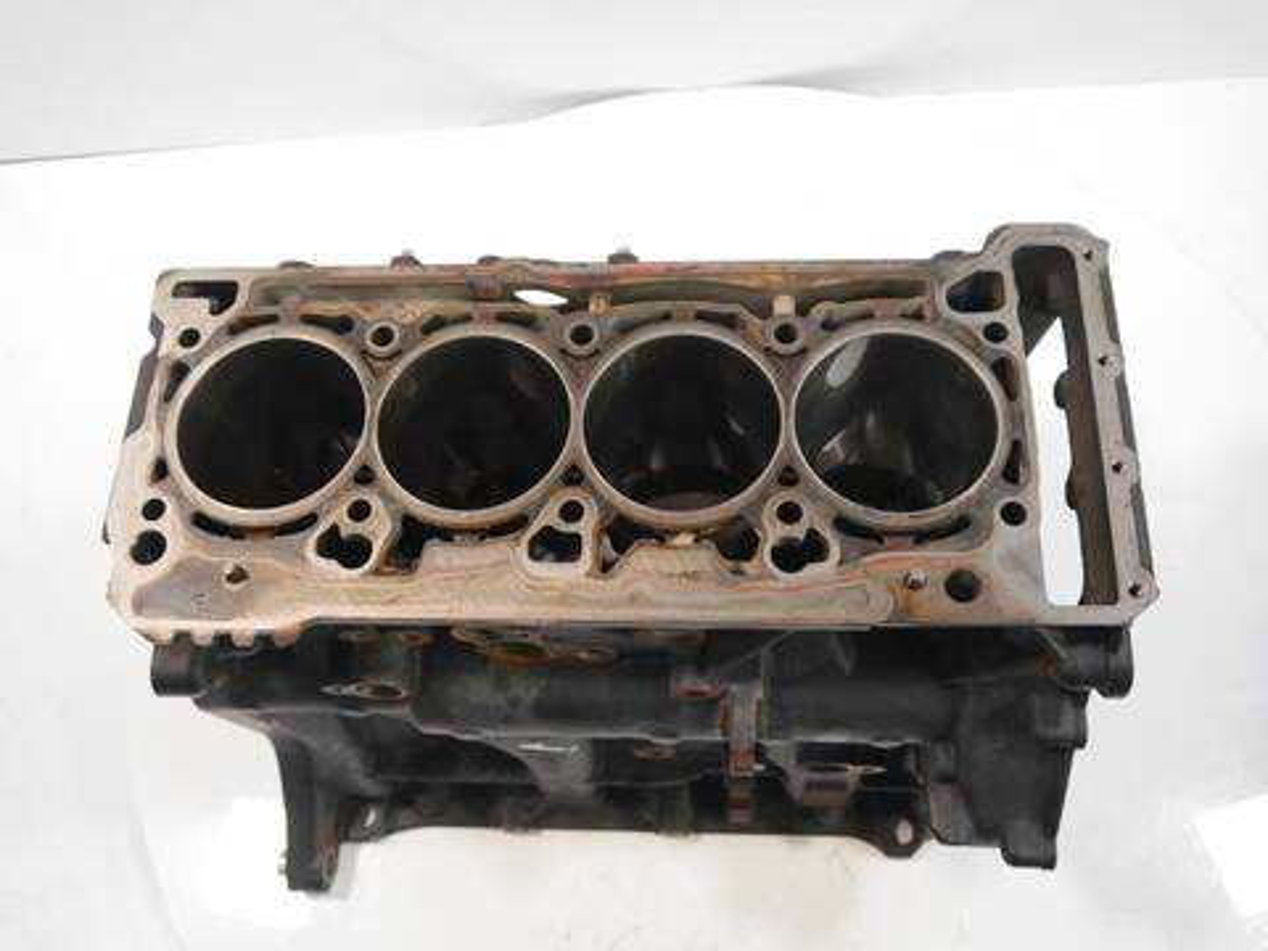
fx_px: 1245
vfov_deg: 41.8
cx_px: 634
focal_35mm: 34
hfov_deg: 54.0
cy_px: 476
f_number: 4
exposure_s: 1/125
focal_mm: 17
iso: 2000
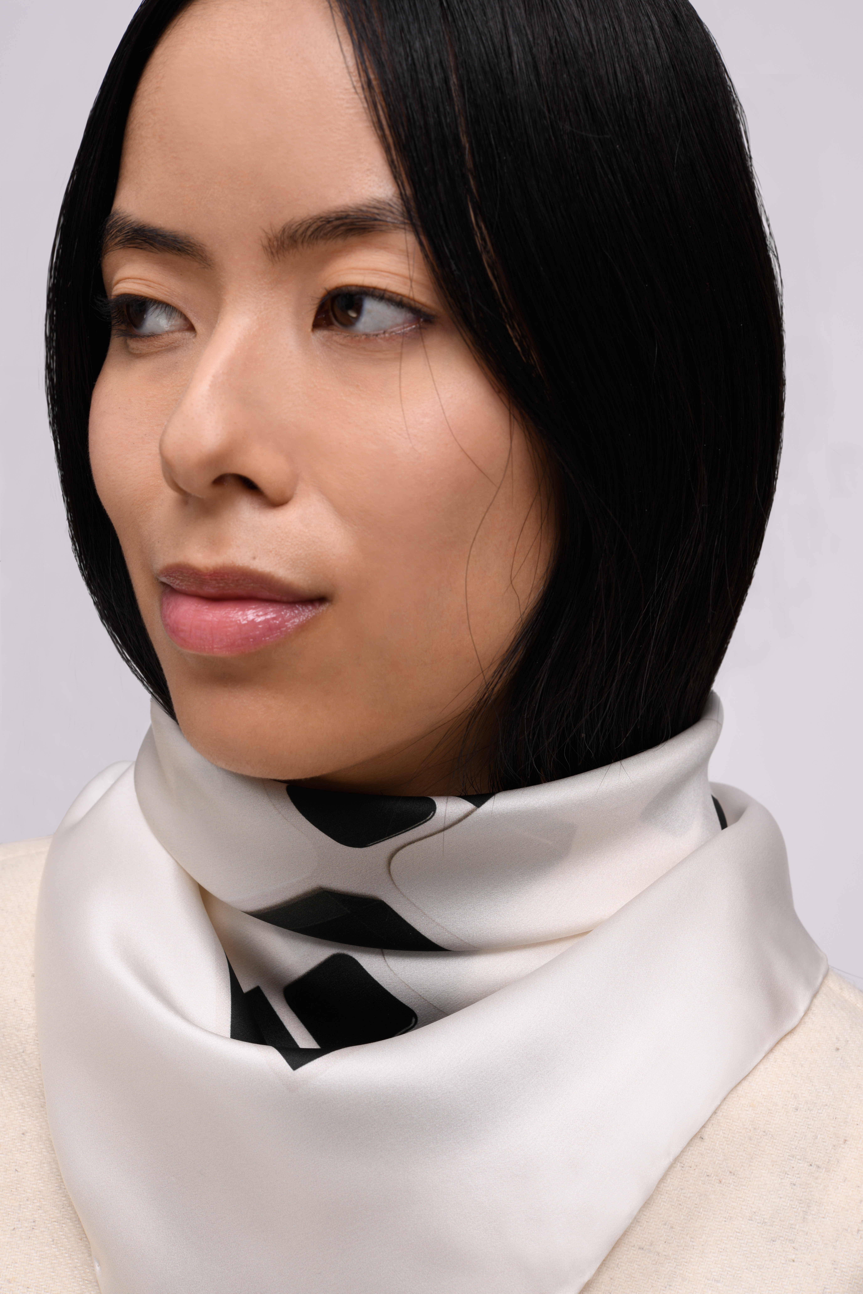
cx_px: 432
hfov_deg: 22.6
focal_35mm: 60
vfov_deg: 33.4
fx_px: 2157
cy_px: 647
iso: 100
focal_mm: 60
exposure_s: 1/125
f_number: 13
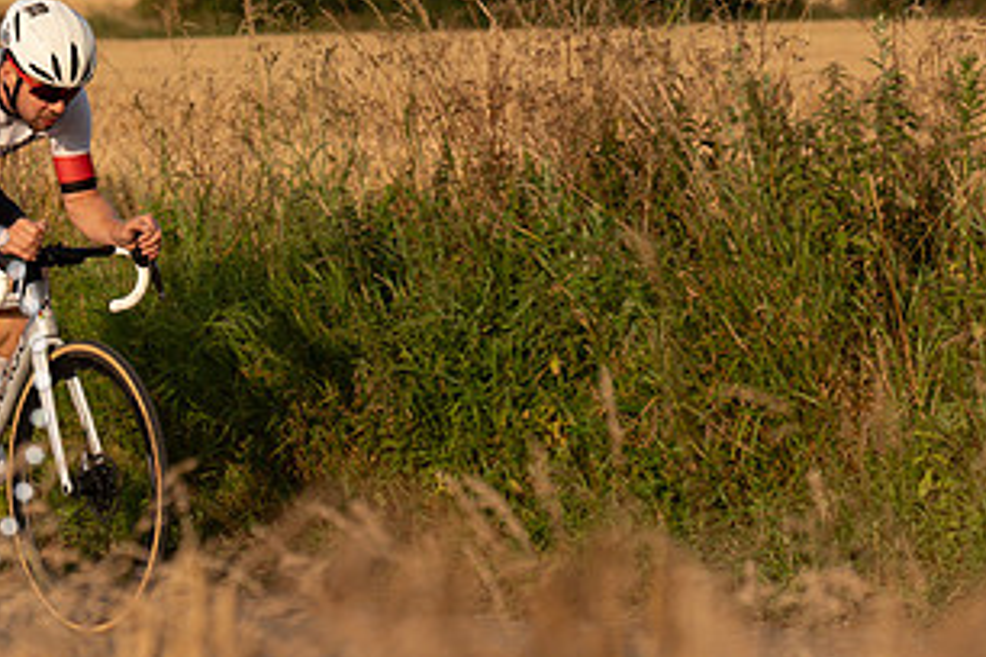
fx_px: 7394
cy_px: 90
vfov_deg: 5.1
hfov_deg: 7.6
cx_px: 104
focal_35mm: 270
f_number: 4.5
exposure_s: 1/800
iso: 160
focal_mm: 100
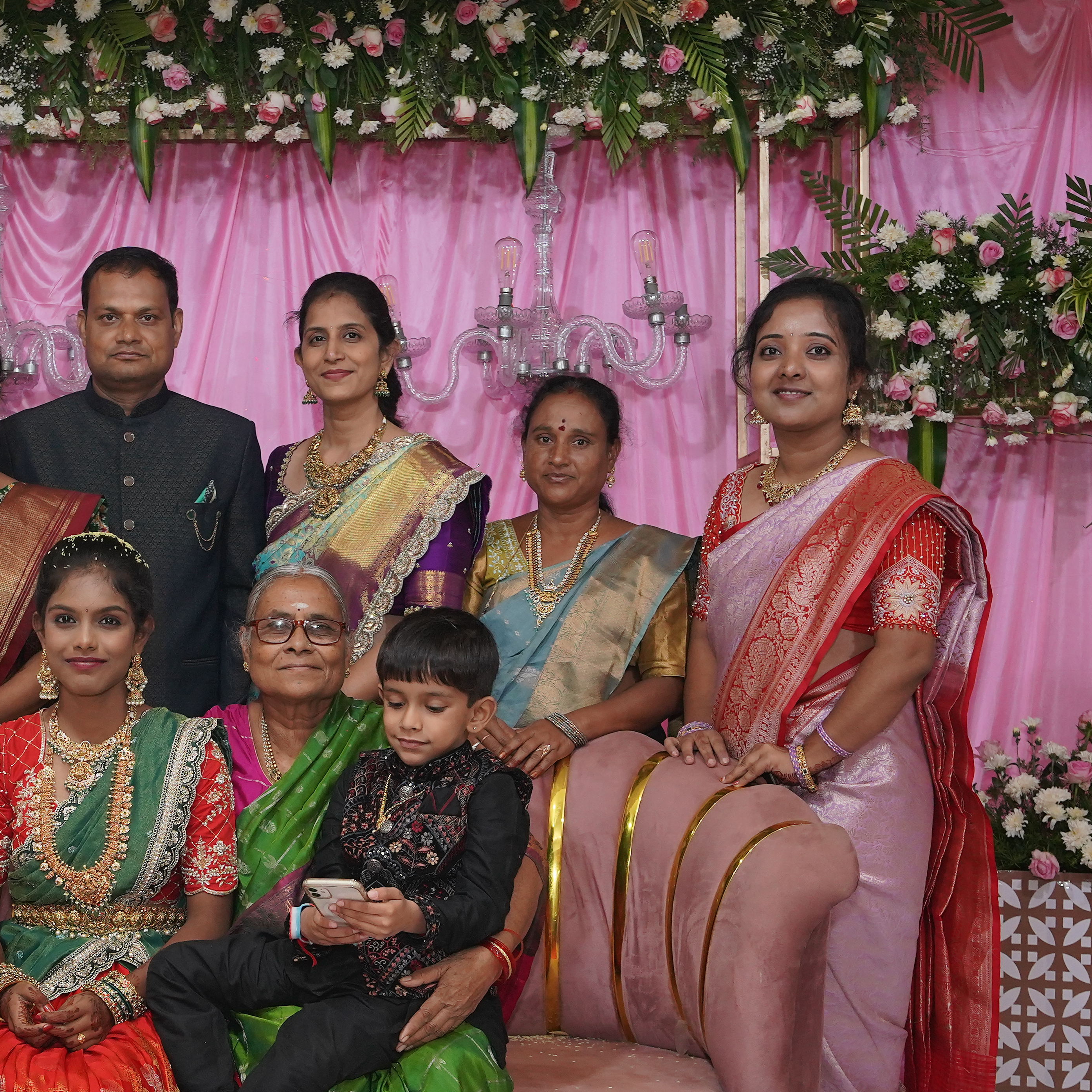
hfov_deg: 26.4
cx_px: 238
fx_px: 2284
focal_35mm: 64
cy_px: 773
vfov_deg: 26.6
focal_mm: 35
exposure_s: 1/160
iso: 1250
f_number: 6.3
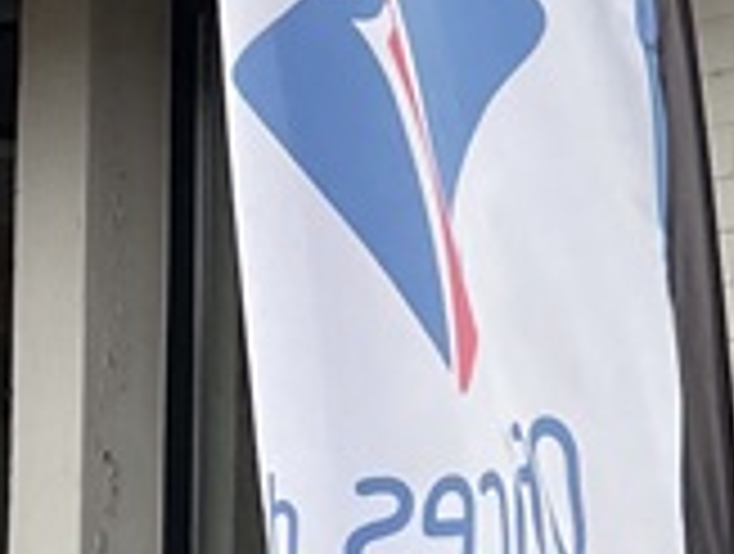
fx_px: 4059
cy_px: 707
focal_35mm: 191
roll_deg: -0.2
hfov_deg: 9.9
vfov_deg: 7.7
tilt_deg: +0.4
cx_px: 1243
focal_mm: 4.2
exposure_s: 1/662
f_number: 1.6
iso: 32
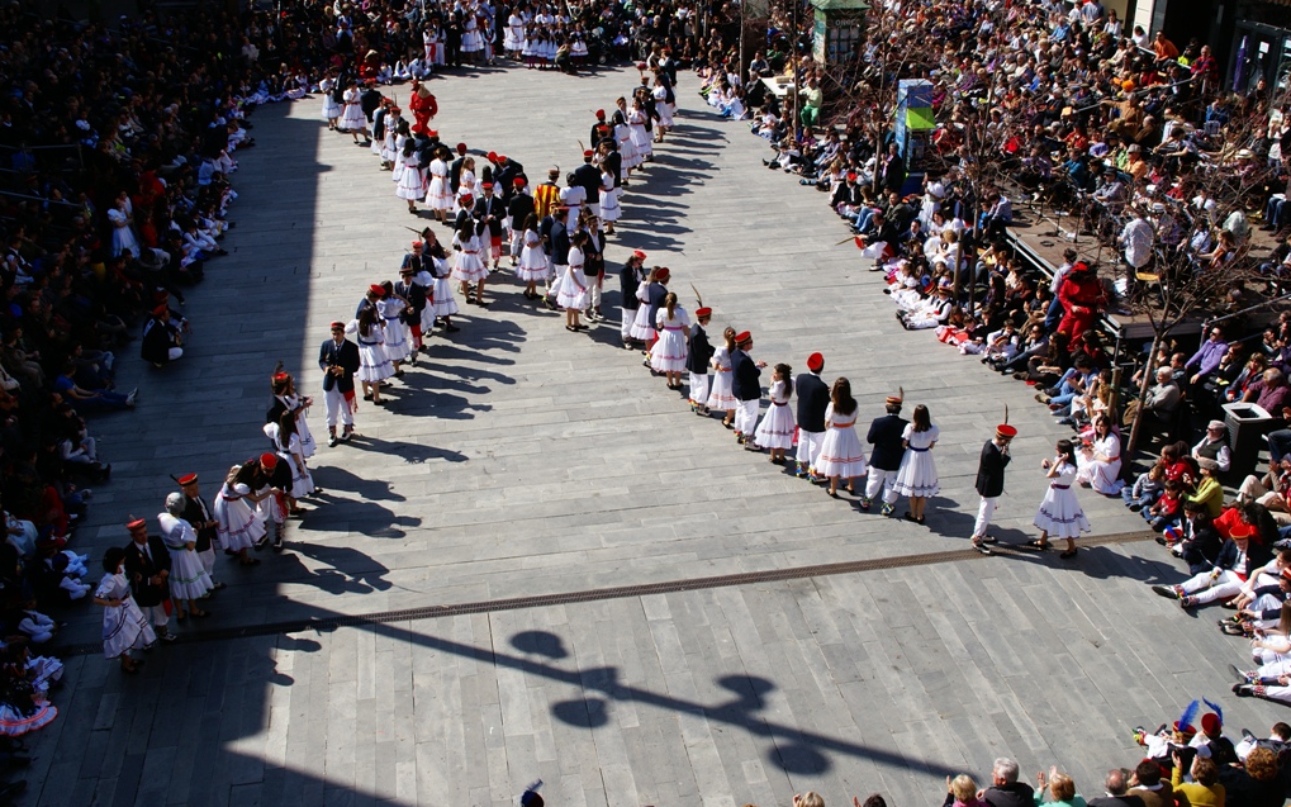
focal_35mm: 40
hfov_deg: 49.3
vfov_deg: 32.0
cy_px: 384
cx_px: 644
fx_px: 1407
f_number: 11
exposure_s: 1/200
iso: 100
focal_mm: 26
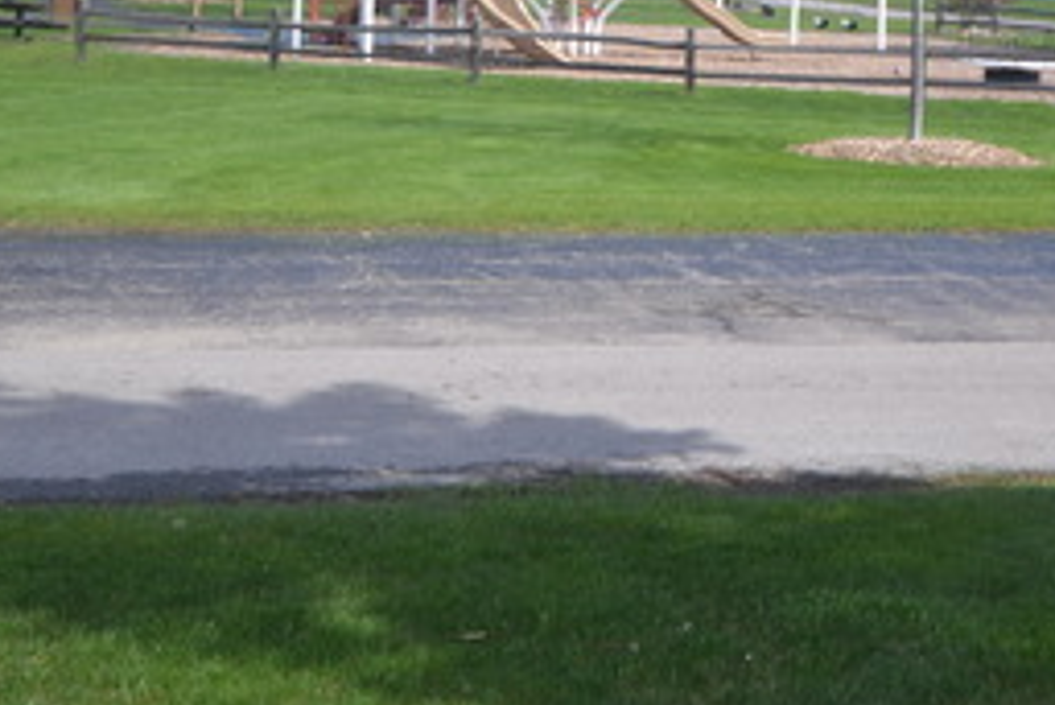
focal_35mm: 75
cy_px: -146
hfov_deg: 26.9
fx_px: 2199
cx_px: 639
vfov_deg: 17.3
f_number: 6.3
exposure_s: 1/160
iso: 100
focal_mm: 20
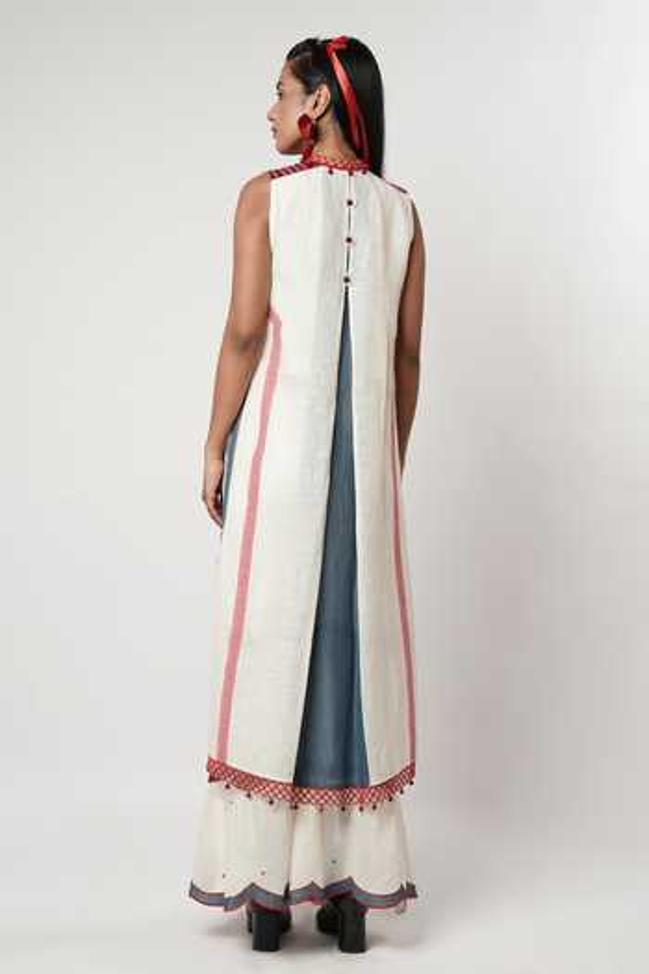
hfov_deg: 25.4
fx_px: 1441
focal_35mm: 53
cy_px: 487
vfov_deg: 37.3
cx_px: 324
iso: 100
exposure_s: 1/200
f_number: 5.6
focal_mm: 53.3
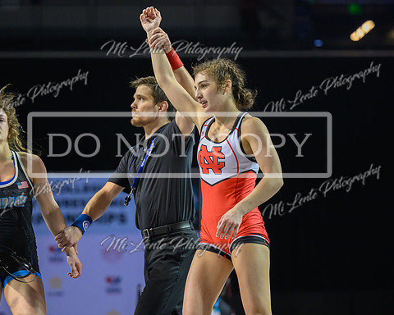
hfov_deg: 13.1
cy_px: 148
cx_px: 189
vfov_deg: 10.5
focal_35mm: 147
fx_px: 1714
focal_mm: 120
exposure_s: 1/800
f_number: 2.8
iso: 4000
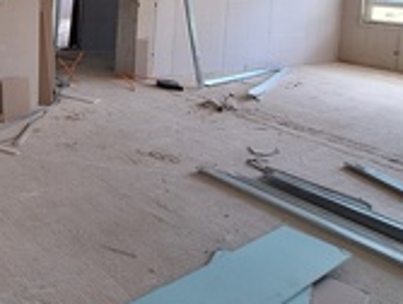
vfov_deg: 36.4
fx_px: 408
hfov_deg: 43.1
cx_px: -22
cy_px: -5
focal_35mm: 35
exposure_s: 1/50
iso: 80
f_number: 2.2
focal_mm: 1.74
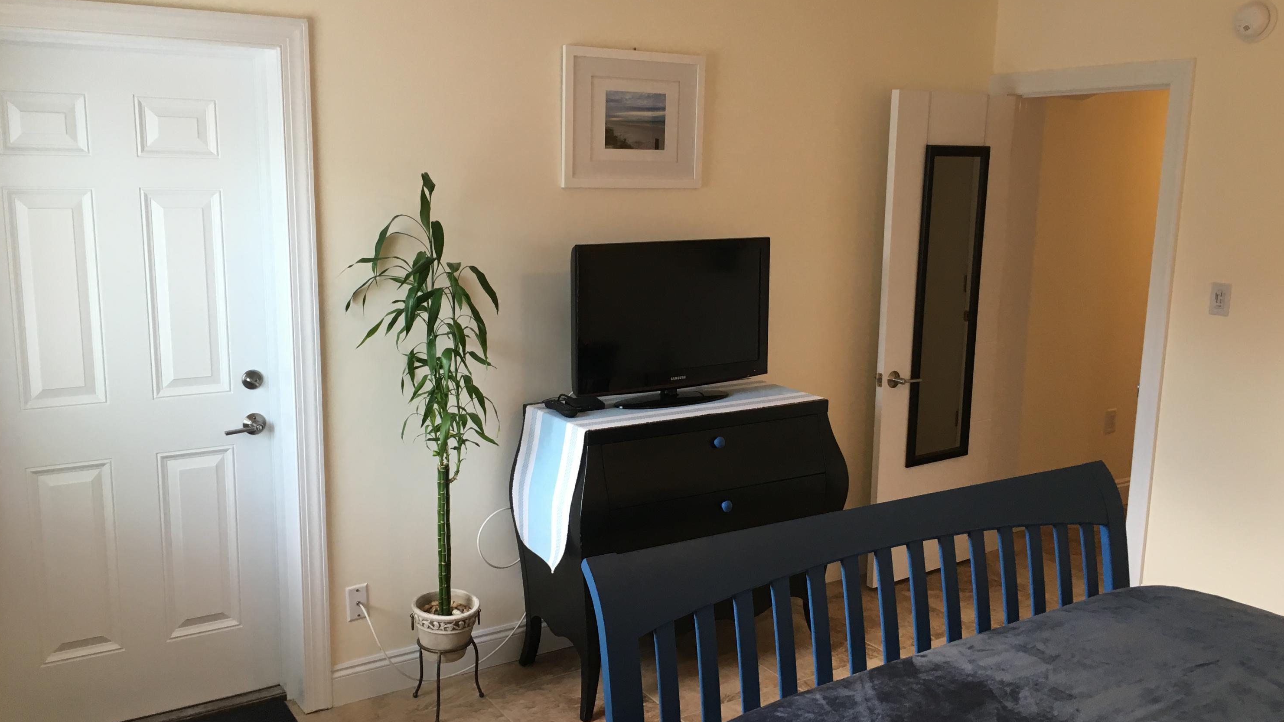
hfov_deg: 61.0
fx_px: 1089
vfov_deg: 36.7
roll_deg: -0.8
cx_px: 638
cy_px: 365
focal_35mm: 32
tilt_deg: -10.2
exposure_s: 1/30
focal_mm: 4.15
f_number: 2.2
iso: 64
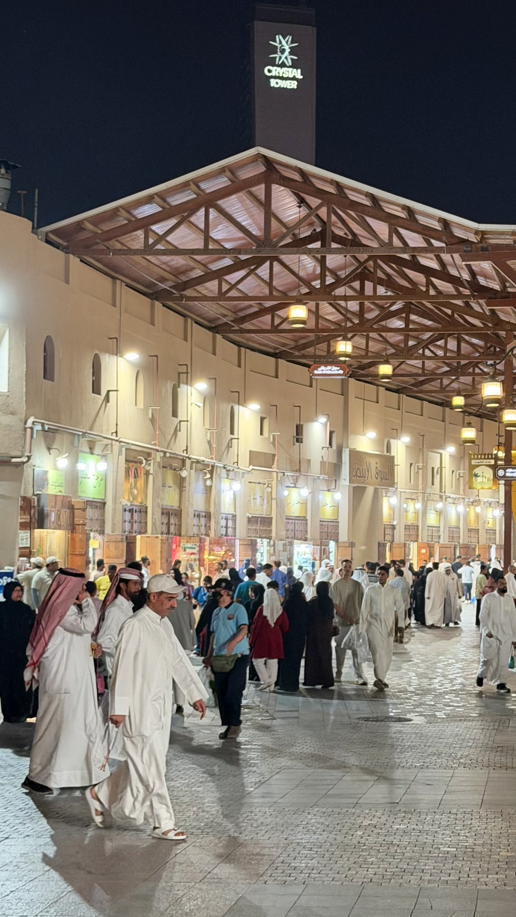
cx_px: 300
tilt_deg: +1.1
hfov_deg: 21.4
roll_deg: -1.5
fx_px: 1362
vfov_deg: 37.2
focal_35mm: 56
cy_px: 427
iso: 250
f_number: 1.78
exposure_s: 1/33
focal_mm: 6.76
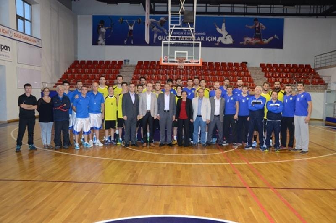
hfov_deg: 59.6
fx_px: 293
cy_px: 112
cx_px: 168
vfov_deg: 41.5
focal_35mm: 32
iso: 1250
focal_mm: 21
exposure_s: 1/80
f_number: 3.8
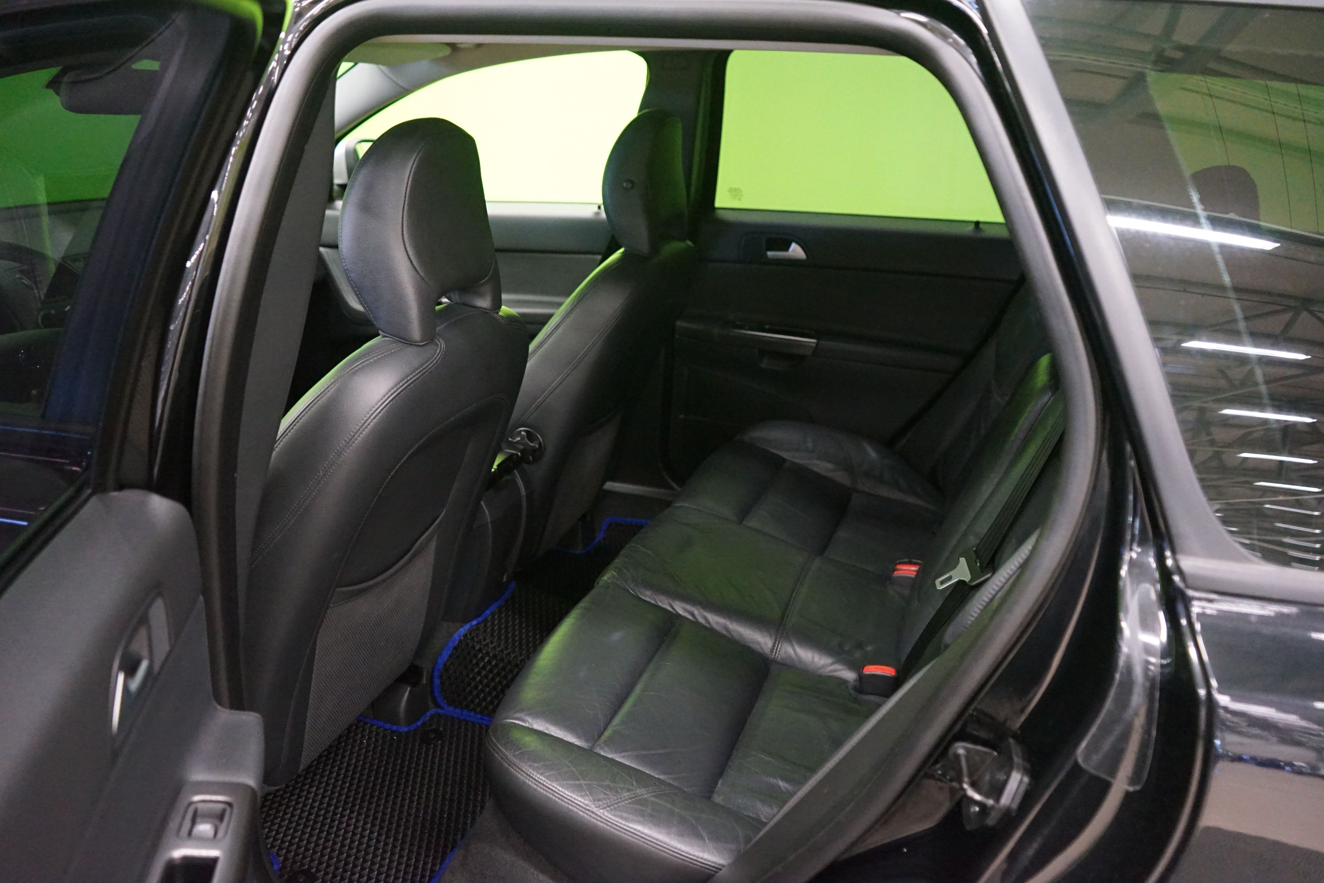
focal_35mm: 28
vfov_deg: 46.4
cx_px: 662
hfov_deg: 65.5
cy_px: 442
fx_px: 1030
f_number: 3.5
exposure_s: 1/25
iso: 6400
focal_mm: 28
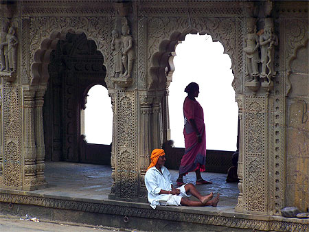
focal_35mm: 169
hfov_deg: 11.7
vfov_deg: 8.8
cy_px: 116
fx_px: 1509
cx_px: 154
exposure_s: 1/160
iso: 64
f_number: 3.3
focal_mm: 28
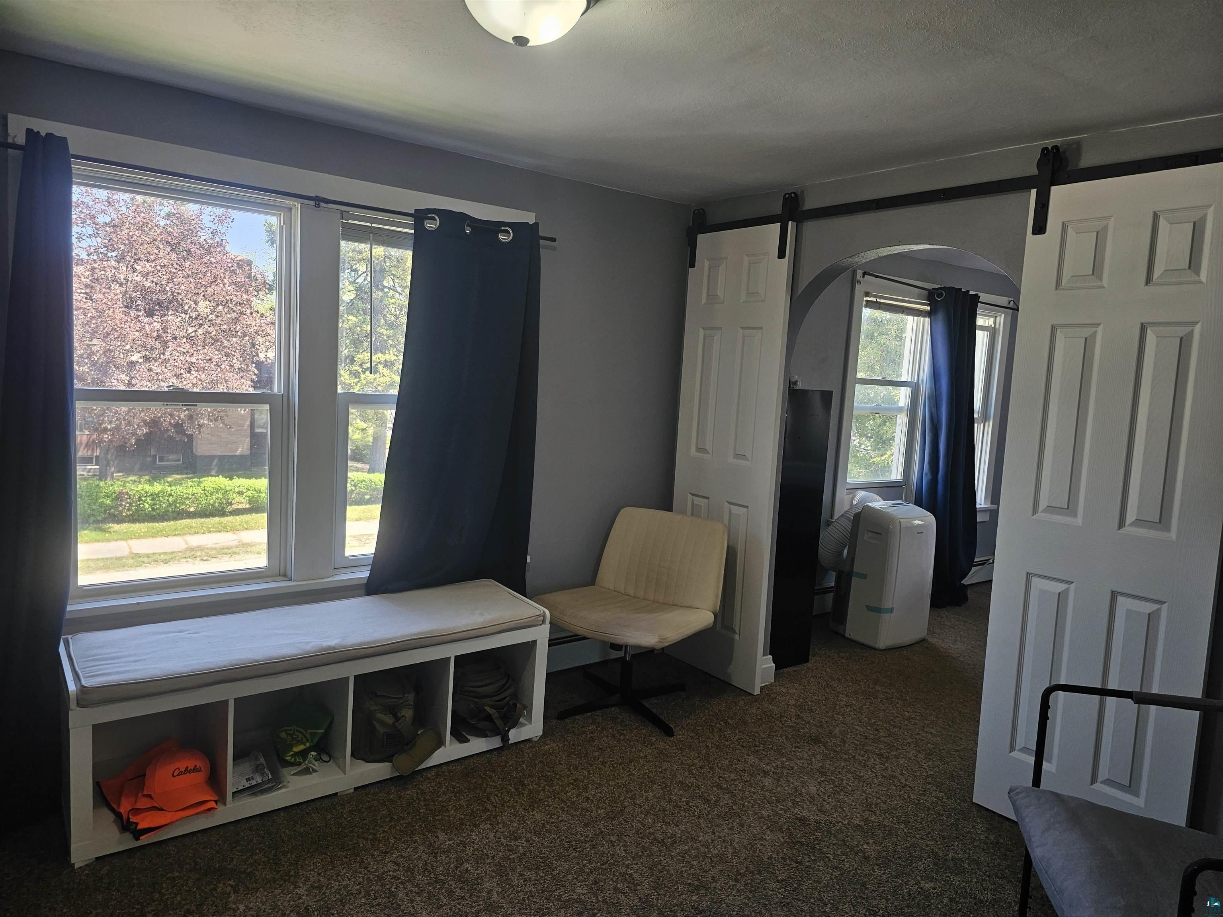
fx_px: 813
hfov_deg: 73.9
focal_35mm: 23
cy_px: 458
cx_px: 612
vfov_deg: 58.9
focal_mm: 6.3
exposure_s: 1/120
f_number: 1.7
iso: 50
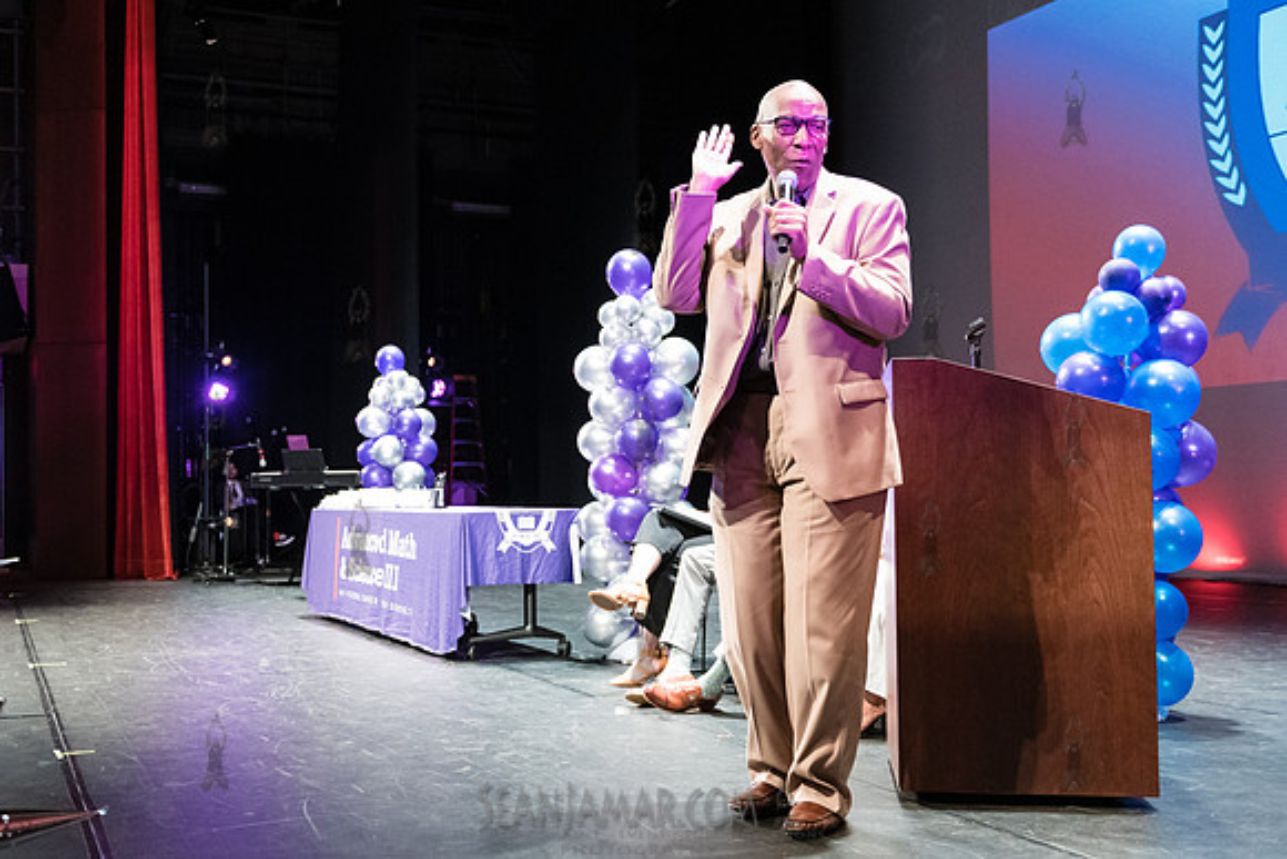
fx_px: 1365
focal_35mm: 38
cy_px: 445
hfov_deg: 50.3
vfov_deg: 34.9
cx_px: 548
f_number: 2.8
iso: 4000
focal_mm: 32
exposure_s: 1/200
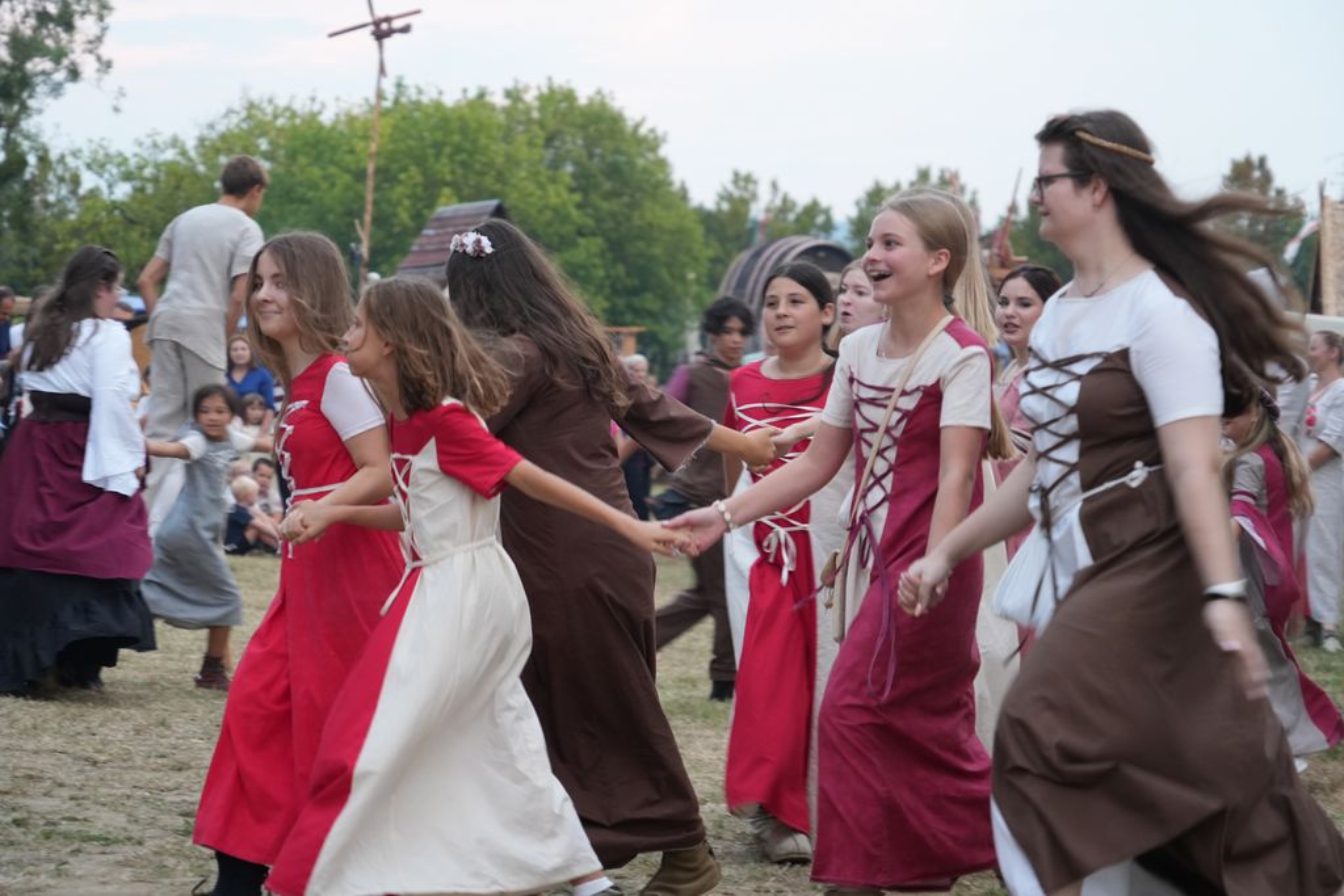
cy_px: 448
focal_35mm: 118
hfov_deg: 17.3
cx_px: 672
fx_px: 4406
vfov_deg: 11.6
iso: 2500
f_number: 6.3
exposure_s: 1/125
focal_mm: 118
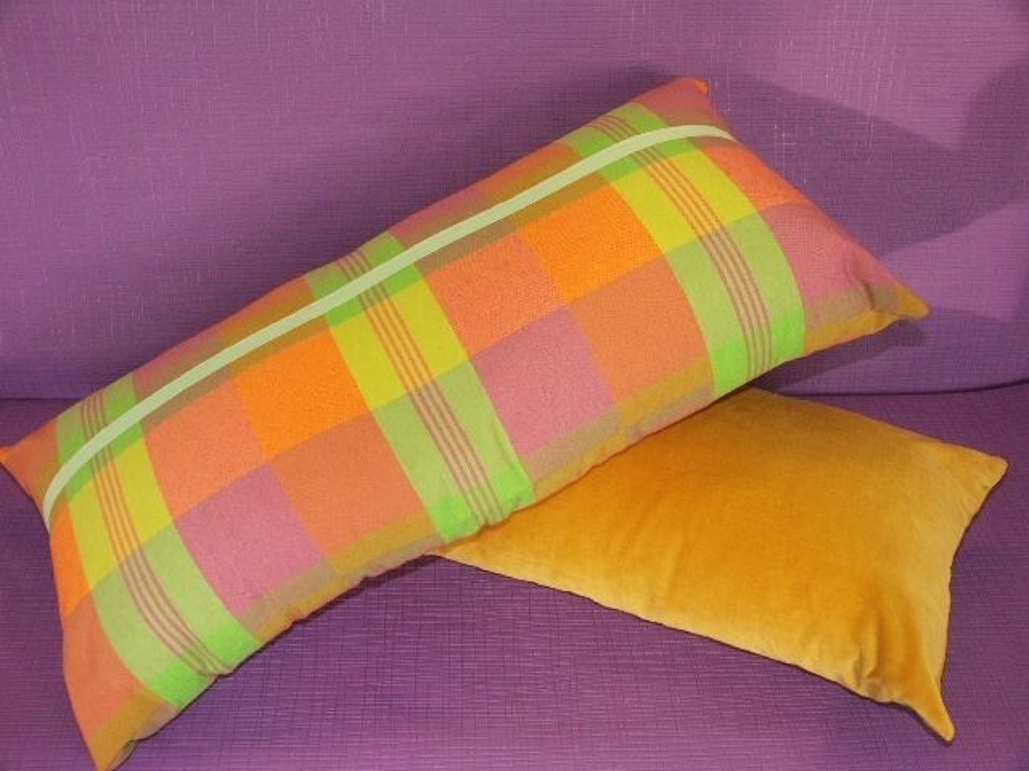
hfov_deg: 55.4
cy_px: 386
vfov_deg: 42.9
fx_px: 981
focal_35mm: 33
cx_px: 514
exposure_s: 1/50
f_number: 2.8
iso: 100
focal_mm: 8.49
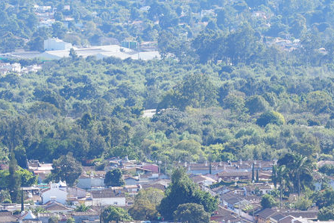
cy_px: 362
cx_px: 259
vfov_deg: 3.6
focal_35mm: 375
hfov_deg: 5.5
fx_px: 3480
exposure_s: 1/160
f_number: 5.6
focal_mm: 105
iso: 100
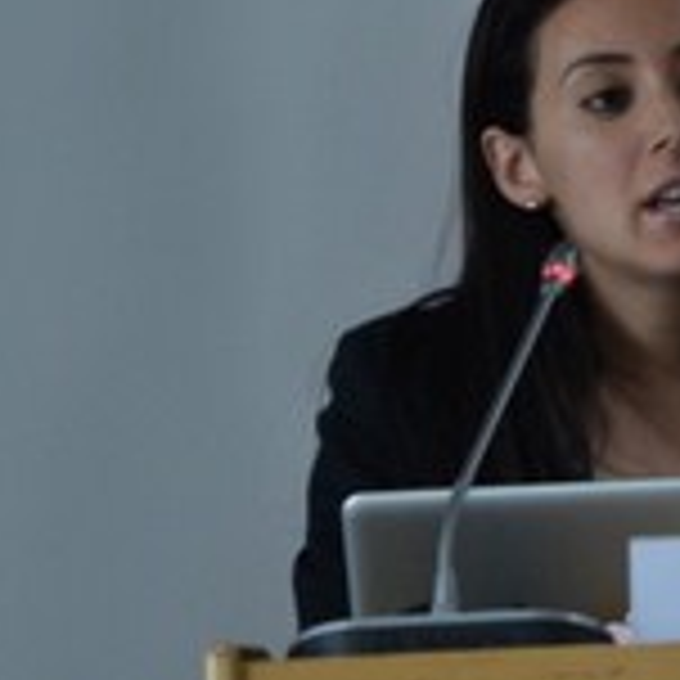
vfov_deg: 3.1
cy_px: 261
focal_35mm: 567
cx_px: 1153
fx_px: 12597
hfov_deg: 3.1
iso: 720
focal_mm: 105
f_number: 5.6
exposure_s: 1/60
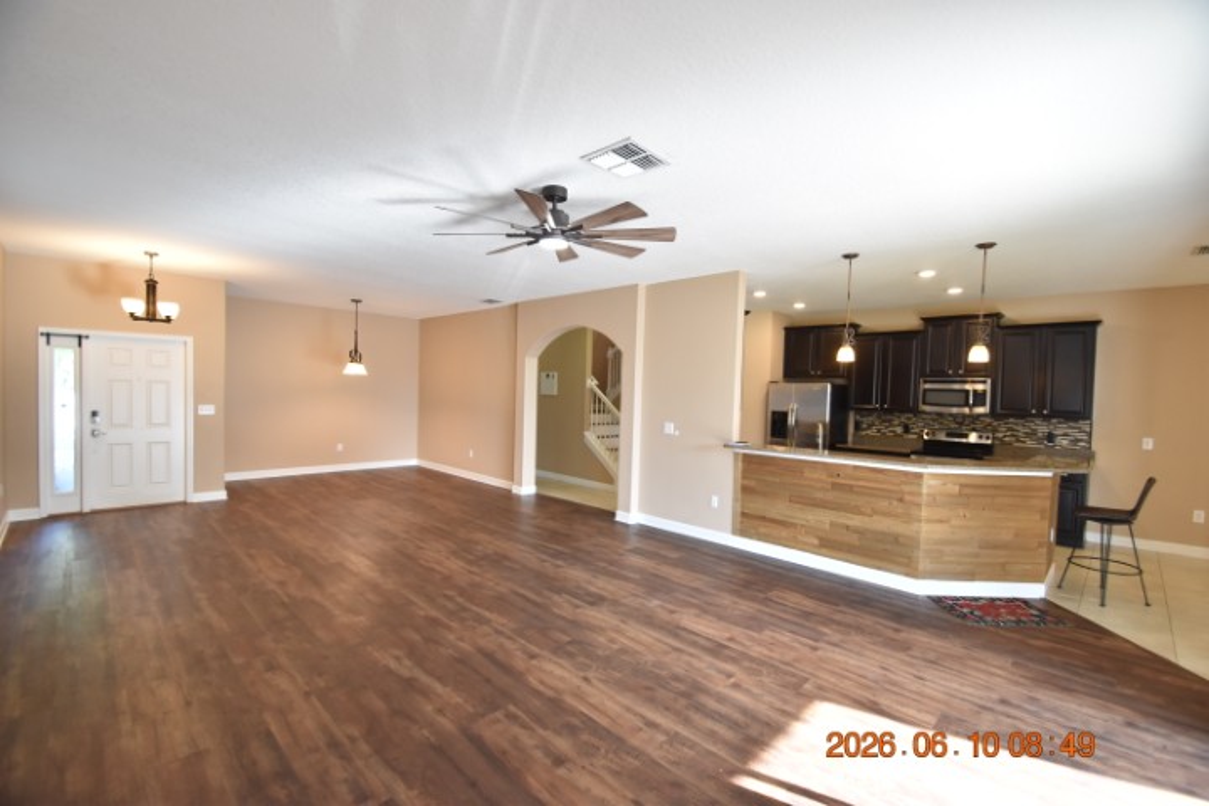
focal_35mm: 15
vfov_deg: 77.3
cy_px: 403
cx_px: 604
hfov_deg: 100.4
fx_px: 504
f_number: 3.5
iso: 800
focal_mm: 10
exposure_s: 1/125
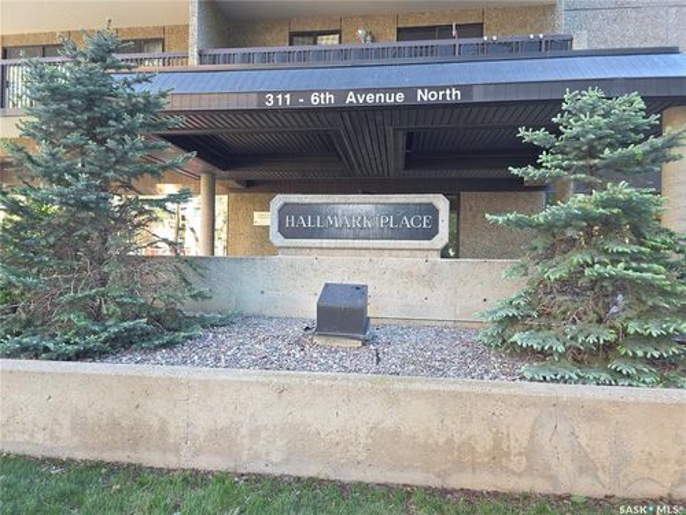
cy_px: 258
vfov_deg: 58.9
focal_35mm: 23
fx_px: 456
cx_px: 343
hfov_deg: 73.9
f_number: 1.7
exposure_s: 1/60
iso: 100
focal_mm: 6.3
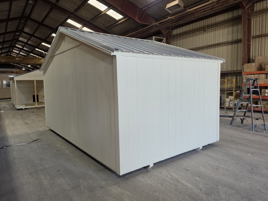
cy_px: 99
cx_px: 129
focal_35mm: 24
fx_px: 186
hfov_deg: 71.6
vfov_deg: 56.8
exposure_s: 1/180
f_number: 1.4
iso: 100
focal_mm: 6.5
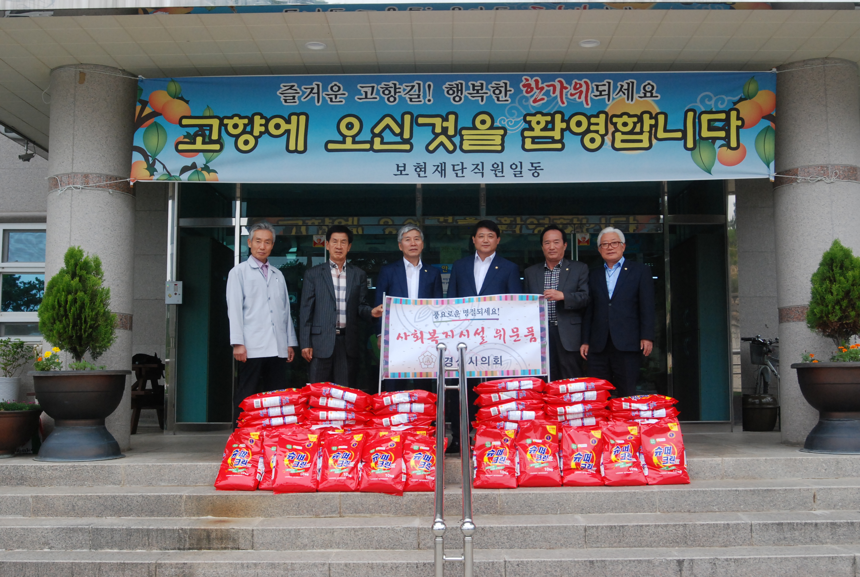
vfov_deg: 34.4
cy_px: 288
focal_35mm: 39
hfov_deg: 49.5
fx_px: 934
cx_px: 430
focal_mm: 26
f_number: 8
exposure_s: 1/250
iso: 800
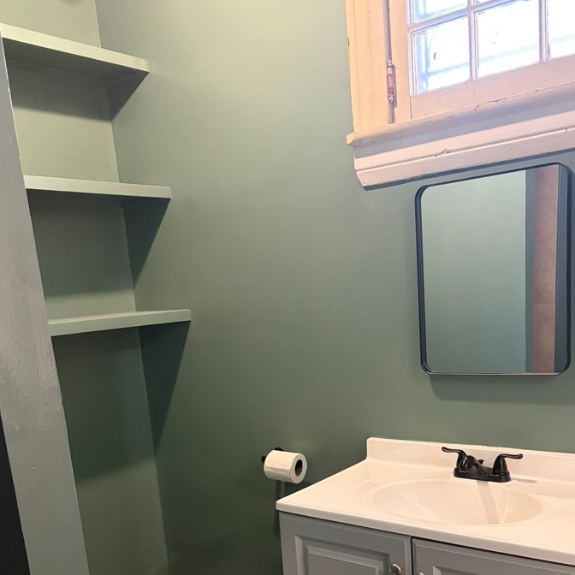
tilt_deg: -11.6
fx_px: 658
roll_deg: +4.1
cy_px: 423
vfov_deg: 45.8
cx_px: 317
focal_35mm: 35
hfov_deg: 47.1
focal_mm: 5.96
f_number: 1.6
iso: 500
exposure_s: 1/60
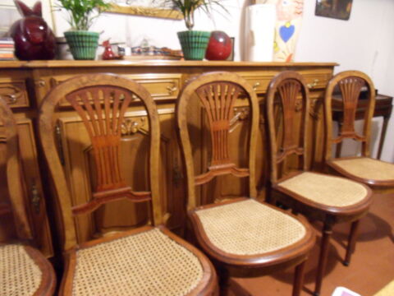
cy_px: 148
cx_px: 197
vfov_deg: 56.8
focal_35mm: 24
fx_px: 273
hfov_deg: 71.6
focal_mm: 4.2
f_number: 3.3
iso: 400
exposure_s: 1/4
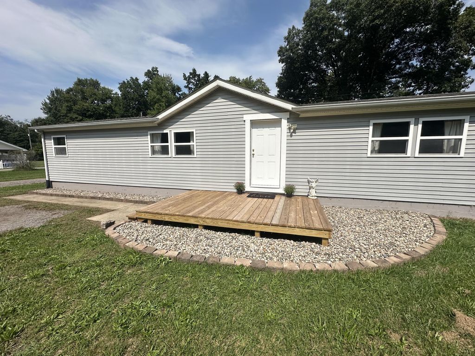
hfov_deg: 102.1
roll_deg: +0.0
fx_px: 192
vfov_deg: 85.7
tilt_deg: -6.4
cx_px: 238
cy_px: 178
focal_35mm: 14
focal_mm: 2.22
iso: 50
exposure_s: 1/4464
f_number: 2.2
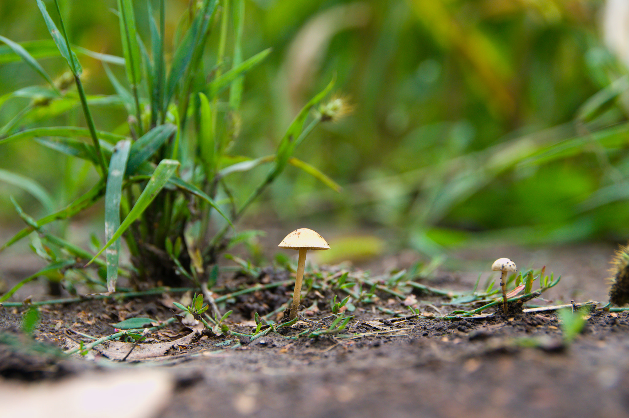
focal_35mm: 93
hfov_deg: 21.9
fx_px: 1622
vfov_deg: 14.7
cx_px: 314
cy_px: 209
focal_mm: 62
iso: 200
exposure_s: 1/80
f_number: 6.3
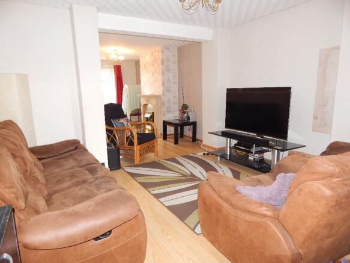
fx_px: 222
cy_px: 132
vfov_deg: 61.1
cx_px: 175
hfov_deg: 76.4
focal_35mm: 22
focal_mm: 4
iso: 280
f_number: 3
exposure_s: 1/30
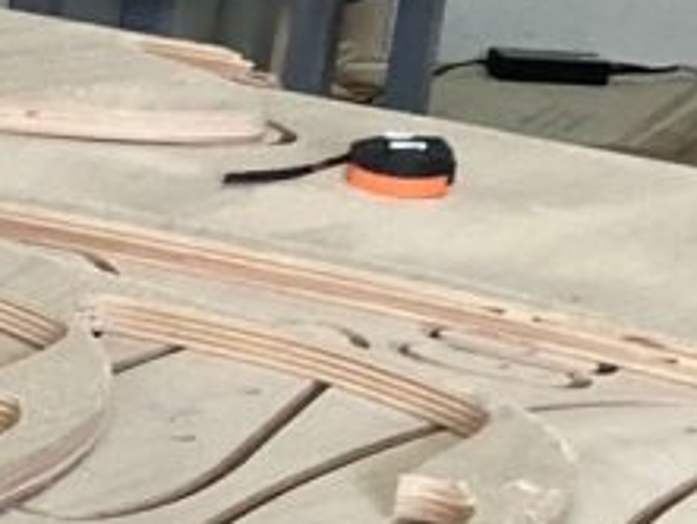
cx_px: -1016
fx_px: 4090
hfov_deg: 8.8
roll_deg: -3.1
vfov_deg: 7.3
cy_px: 590
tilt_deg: -18.3
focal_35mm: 203
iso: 125
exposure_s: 1/60
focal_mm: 3.99
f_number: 1.8
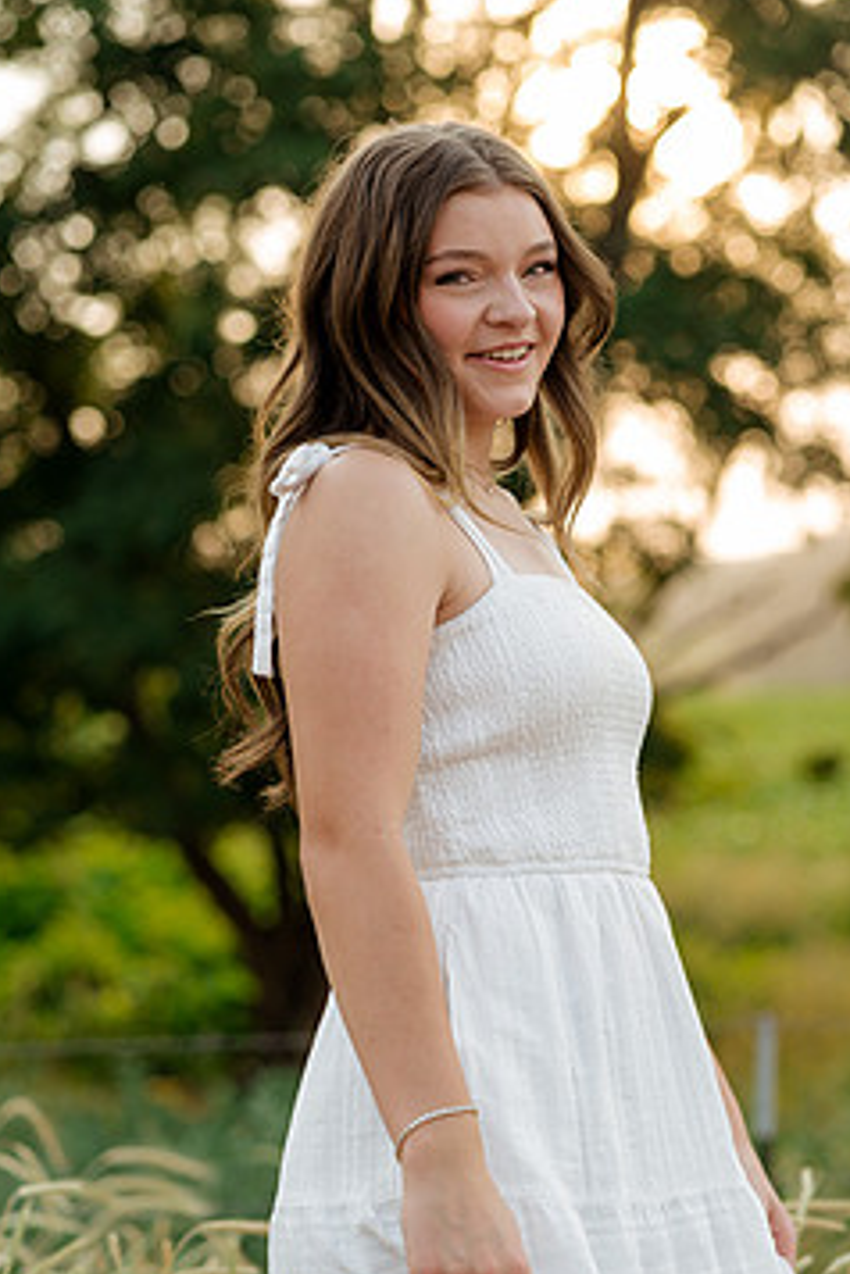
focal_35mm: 107
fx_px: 3789
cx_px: 486
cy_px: 642
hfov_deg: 12.8
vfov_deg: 19.1
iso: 125
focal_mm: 85
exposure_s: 1/250
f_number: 3.2
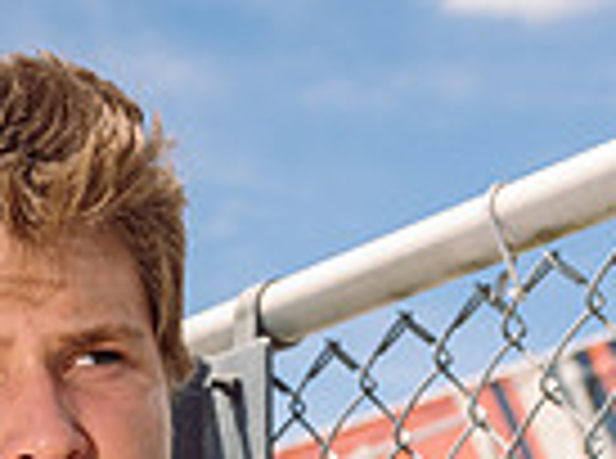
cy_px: 986
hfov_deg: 12.8
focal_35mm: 152
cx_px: -22
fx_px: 2698
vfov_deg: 9.0
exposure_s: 1/250
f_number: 6.3
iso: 64
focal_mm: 48
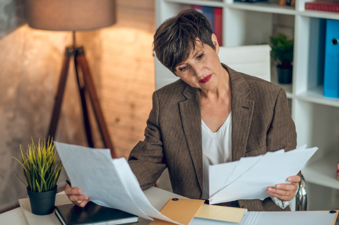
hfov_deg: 23.9
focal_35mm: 85
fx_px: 800
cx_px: 170
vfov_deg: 16.0
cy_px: 112
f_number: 2
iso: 400
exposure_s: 1/200
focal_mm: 85
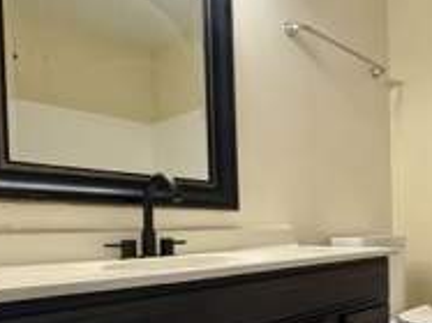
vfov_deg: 38.4
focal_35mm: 36
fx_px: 449
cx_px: 372
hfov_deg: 47.3
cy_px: 249
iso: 200
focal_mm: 2.22
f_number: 2.2
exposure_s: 1/120
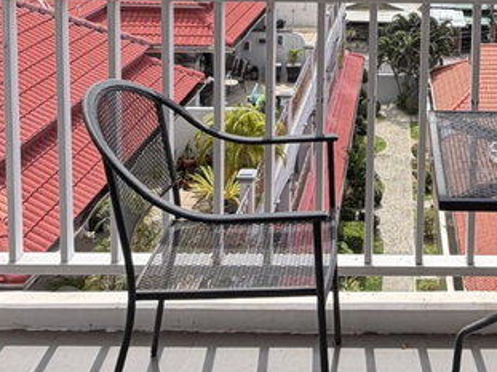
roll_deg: -0.5
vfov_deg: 23.7
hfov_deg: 33.2
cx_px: 414
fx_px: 804
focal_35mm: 56
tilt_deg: -4.5
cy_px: -81
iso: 20
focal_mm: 2.22
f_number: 2.2
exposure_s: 1/770
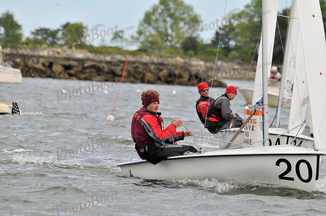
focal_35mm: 450
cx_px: 163
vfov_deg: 3.0
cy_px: 108
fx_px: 4069
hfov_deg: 4.6
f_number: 8
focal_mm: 300
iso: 200
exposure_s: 1/640
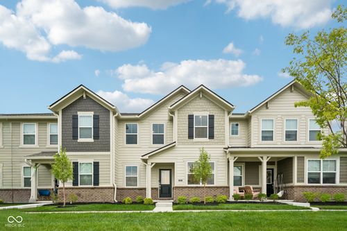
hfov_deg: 82.6
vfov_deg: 60.7
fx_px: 198
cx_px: 174
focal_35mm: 20
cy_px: 116
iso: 100
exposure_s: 1/50
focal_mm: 20.5
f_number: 8
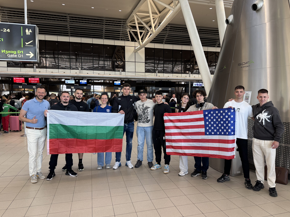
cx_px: 155
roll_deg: -0.4
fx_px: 218
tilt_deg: -4.0
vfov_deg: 53.1
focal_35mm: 26
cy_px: 108
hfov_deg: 67.2
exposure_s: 1/100
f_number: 1.78
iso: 200
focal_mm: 6.76
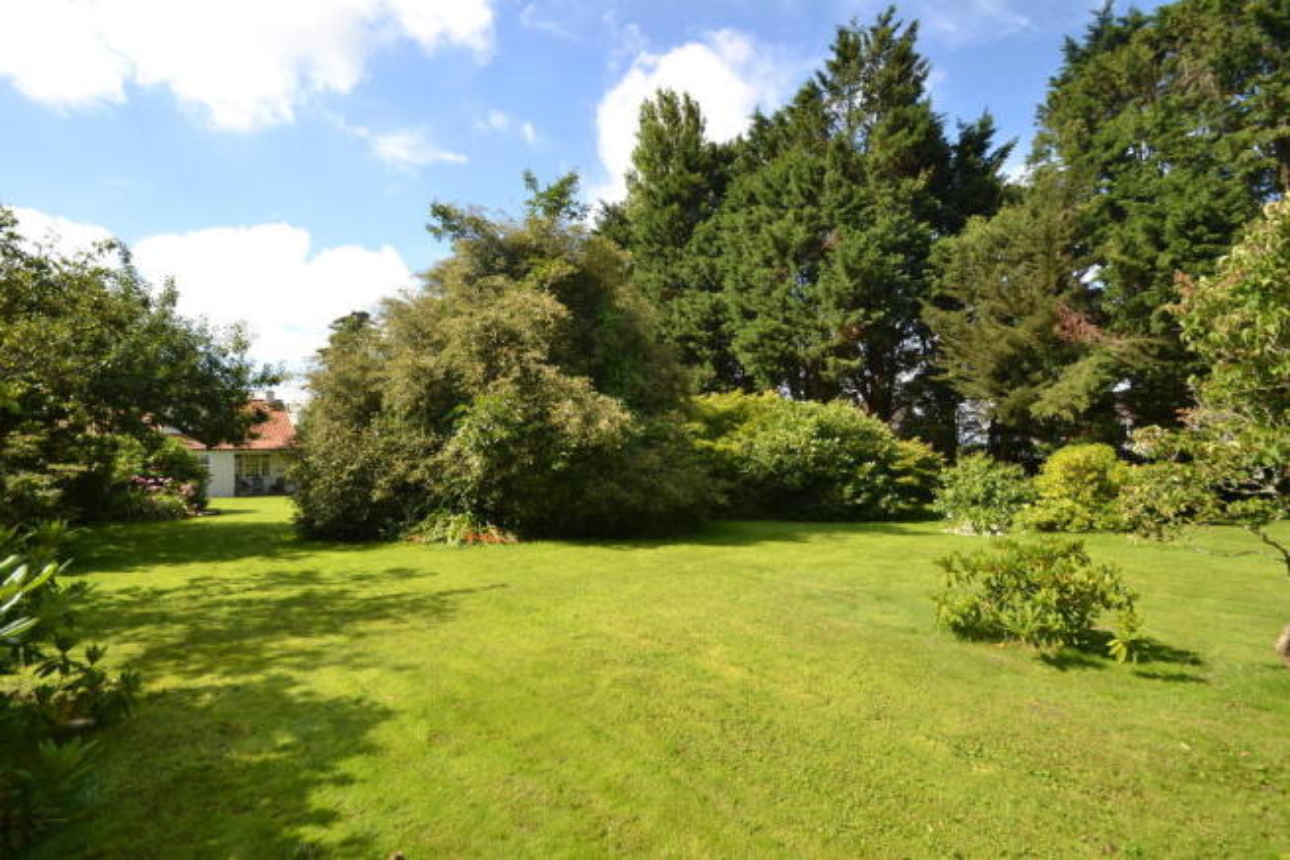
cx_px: 645
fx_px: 538
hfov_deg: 100.4
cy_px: 430
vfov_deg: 77.4
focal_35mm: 15
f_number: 6.3
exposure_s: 1/200
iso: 100
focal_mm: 10
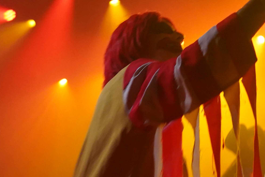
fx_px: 670
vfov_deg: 14.5
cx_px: 234
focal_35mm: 91
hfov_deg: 21.9
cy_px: -41
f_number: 4
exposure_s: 1/160
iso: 6400
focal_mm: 30
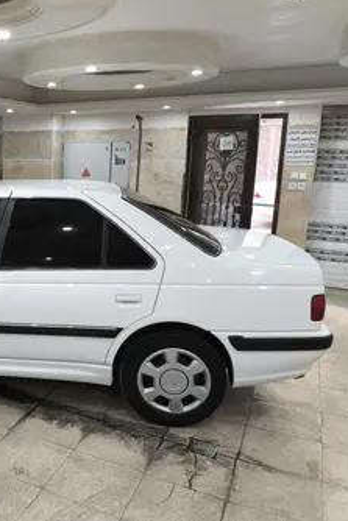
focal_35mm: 35
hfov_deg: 34.7
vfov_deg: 54.4
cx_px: 6
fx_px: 507
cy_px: 259
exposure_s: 1/50
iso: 200
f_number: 1.7
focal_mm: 4.71
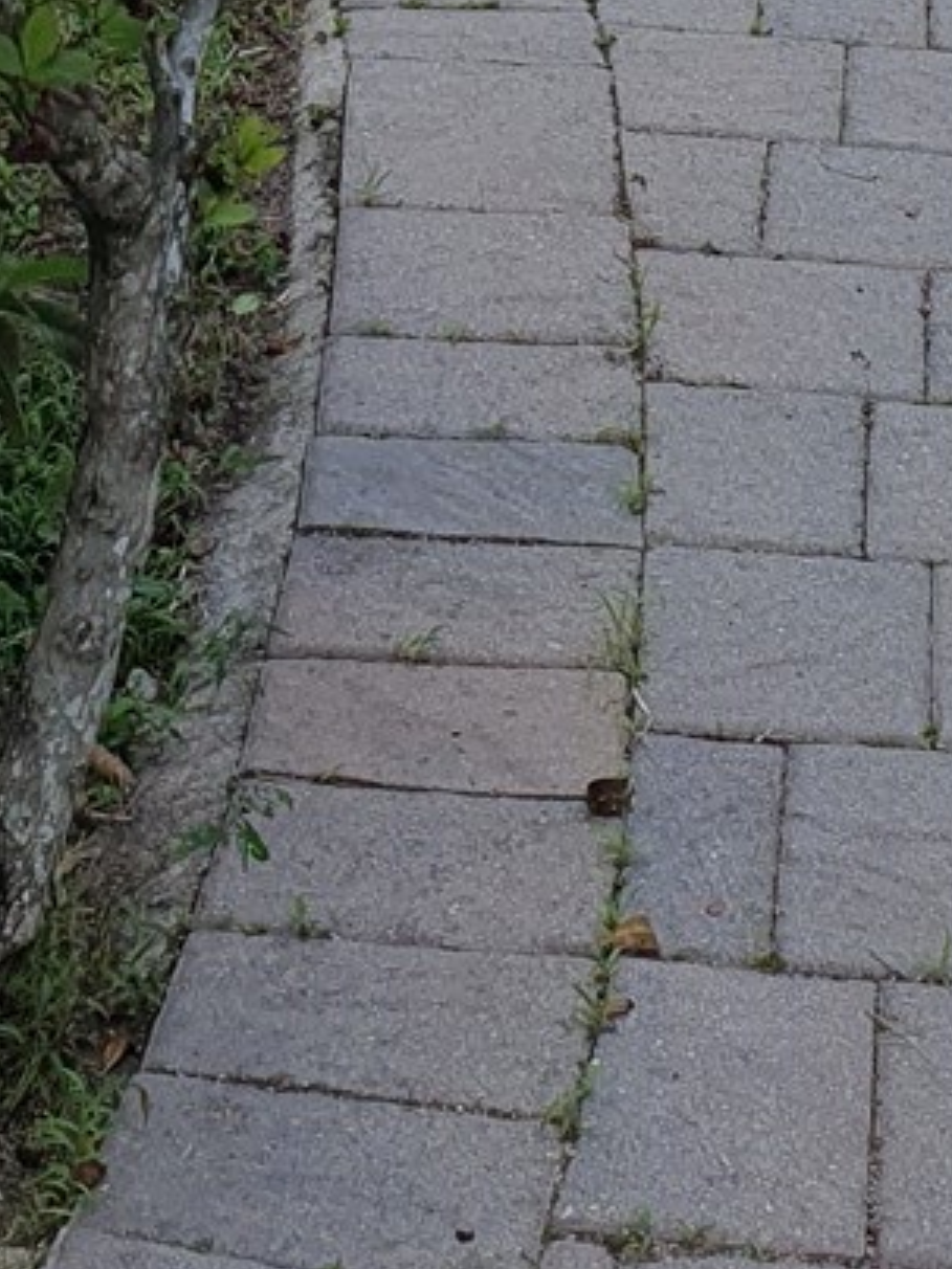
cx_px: 566
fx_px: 3777
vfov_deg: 17.6
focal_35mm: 103
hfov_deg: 14.4
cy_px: -484
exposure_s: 1/445
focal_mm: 4.32
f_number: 2.4
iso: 50
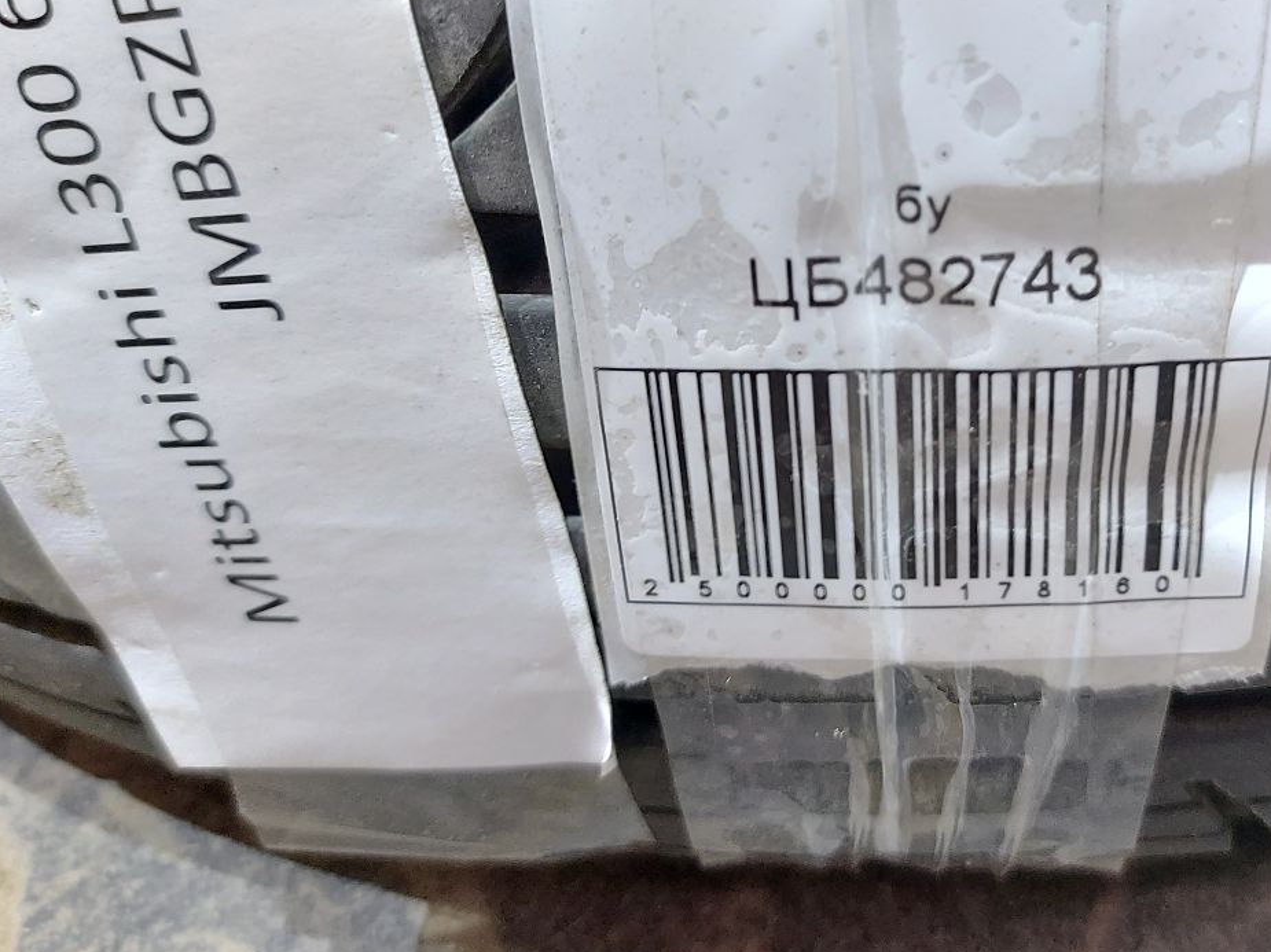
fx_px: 1321
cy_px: 287
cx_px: 854
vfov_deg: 39.0
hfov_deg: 50.4
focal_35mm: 36
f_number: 1.8
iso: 500
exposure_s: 1/20
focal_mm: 5.23
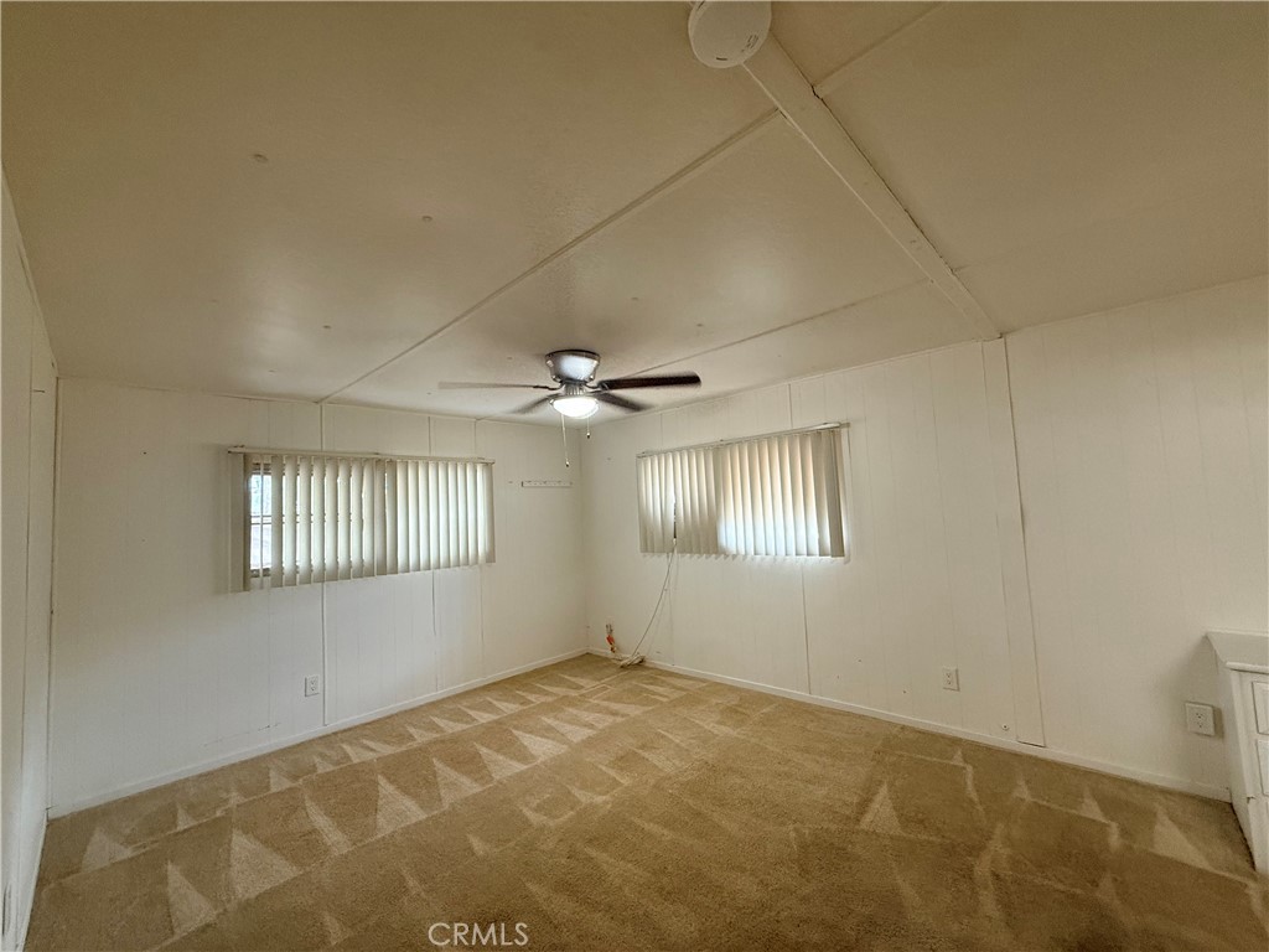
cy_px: 476
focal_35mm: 14
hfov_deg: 102.1
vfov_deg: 85.7
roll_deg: +2.8
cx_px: 634
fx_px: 513
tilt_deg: +4.1
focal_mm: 2.22
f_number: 2.2
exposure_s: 1/60
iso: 320
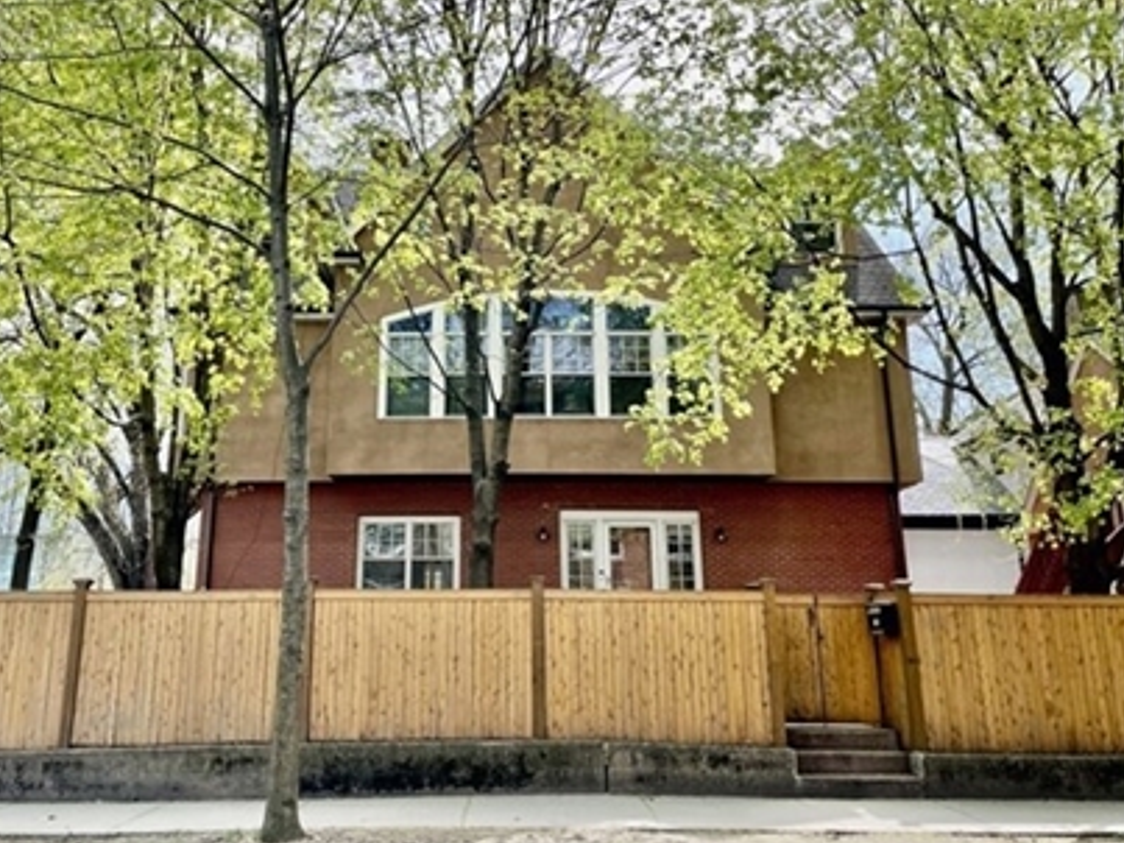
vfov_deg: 42.7
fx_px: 1071
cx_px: 481
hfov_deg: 55.2
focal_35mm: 33
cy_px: 336
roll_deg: +0.1
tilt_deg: +17.7
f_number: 1.6
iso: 32
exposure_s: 1/1531
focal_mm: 4.2
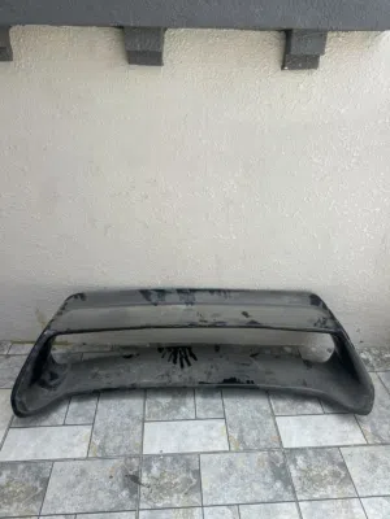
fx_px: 361
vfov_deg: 71.6
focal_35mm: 24
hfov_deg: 56.8
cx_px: 195
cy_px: 260
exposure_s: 1/1289
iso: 80
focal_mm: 6.86
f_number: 1.78
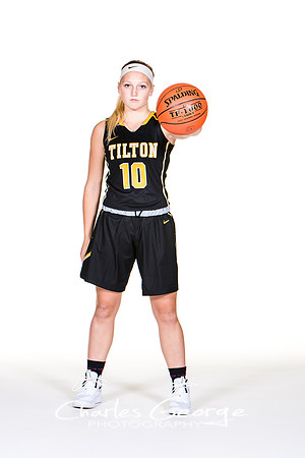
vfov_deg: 15.9
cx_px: 152
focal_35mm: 129
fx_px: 1639
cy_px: 229
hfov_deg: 10.6
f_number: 6.3
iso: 200
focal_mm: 86
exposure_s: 1/160
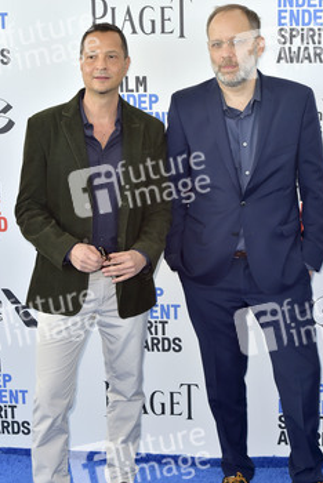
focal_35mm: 80
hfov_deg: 17.1
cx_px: 180
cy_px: 254
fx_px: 1074
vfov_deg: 25.3
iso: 500
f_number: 6.3
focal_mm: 70
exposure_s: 1/320
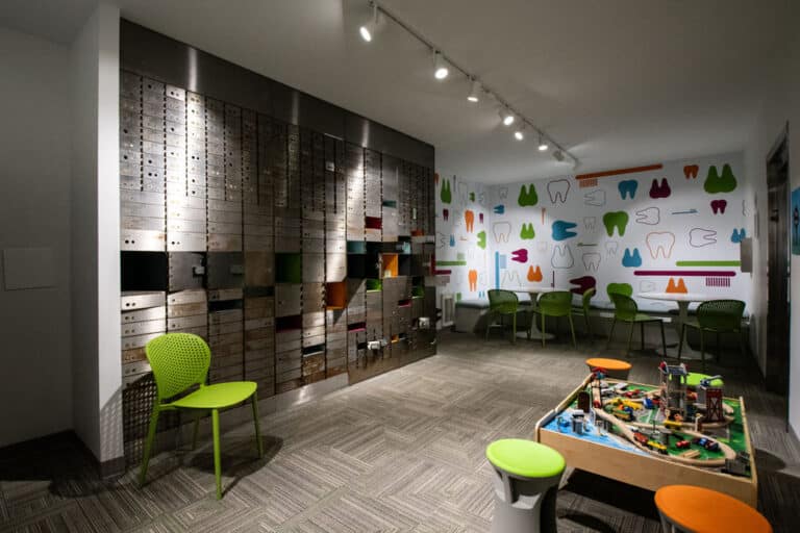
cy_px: 266
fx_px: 363
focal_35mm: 16
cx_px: 364
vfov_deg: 72.6
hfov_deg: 95.3
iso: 1600
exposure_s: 1/160
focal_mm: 10
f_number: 7.1
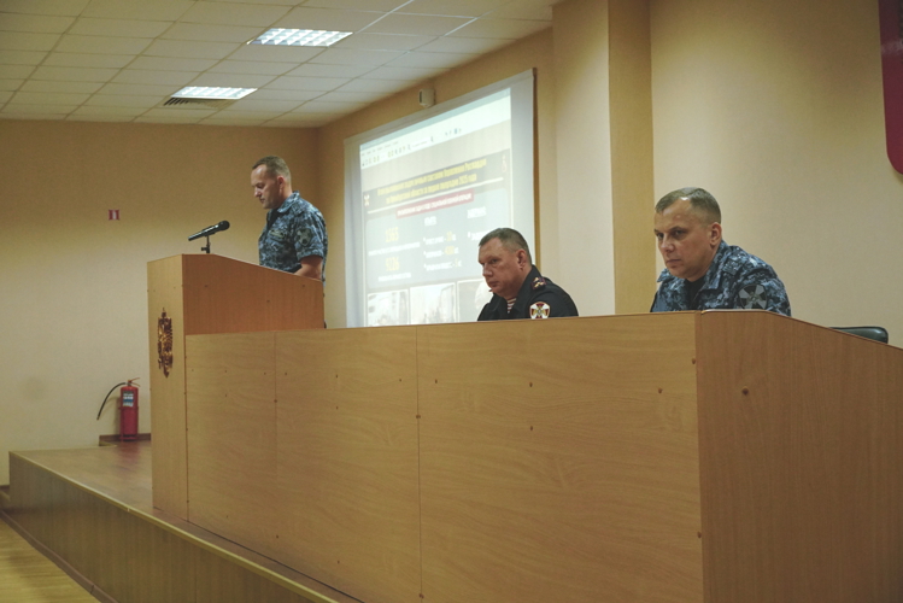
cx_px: 452
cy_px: 302
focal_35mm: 62
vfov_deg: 22.1
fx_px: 1543
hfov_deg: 32.6
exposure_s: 1/80
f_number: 5
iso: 3200
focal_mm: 41
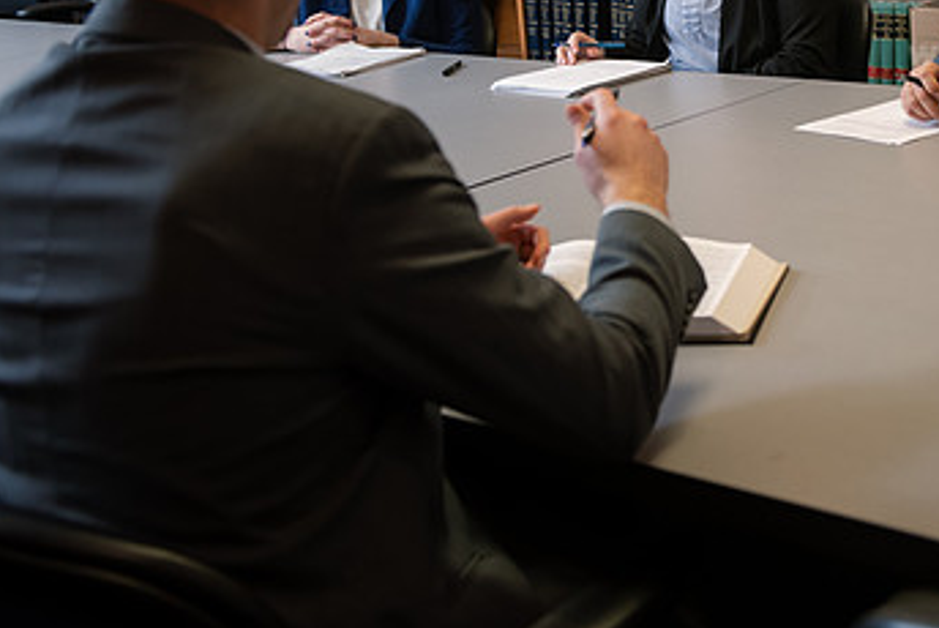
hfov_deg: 30.4
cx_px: 783
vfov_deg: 21.0
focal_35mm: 64
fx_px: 1671
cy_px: 111
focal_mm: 38
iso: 1000
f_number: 3.5
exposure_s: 1/125
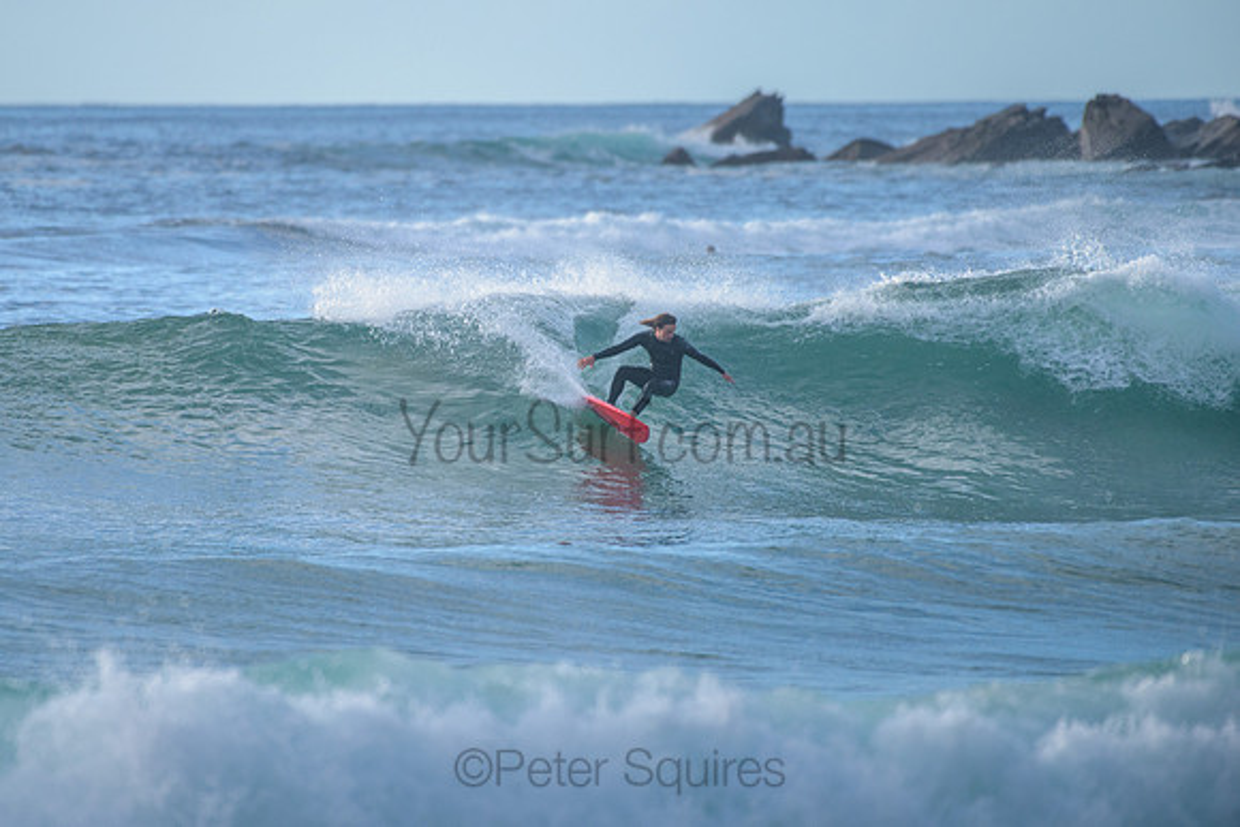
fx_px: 21131
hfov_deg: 3.4
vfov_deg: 2.2
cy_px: 341
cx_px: 480
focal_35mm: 613
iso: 720
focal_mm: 500
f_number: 5.6
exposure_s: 1/2000
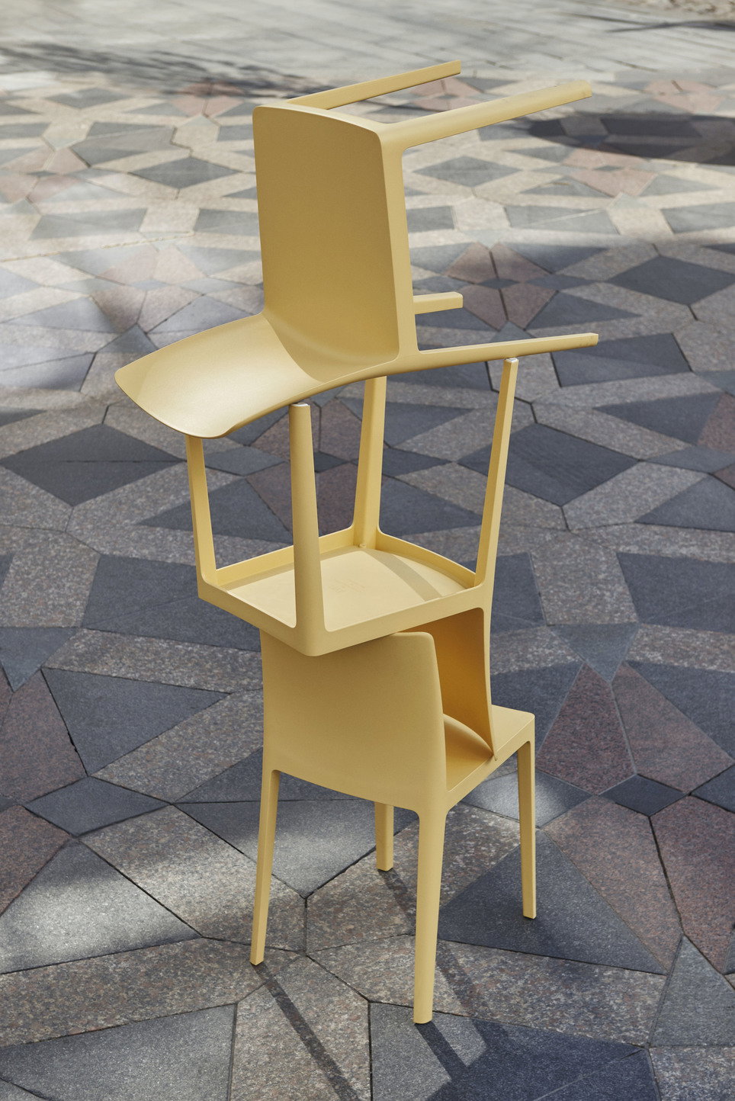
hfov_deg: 19.5
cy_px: 550
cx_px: 368
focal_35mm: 70
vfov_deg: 28.8
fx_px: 2142
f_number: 7.1
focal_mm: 70
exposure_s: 1/200
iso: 160
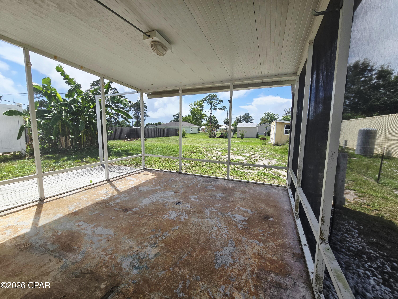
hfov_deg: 106.2
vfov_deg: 89.9
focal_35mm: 13
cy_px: 150
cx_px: 199
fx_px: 149
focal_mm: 2.2
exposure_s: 1/1429
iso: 50
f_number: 2.2
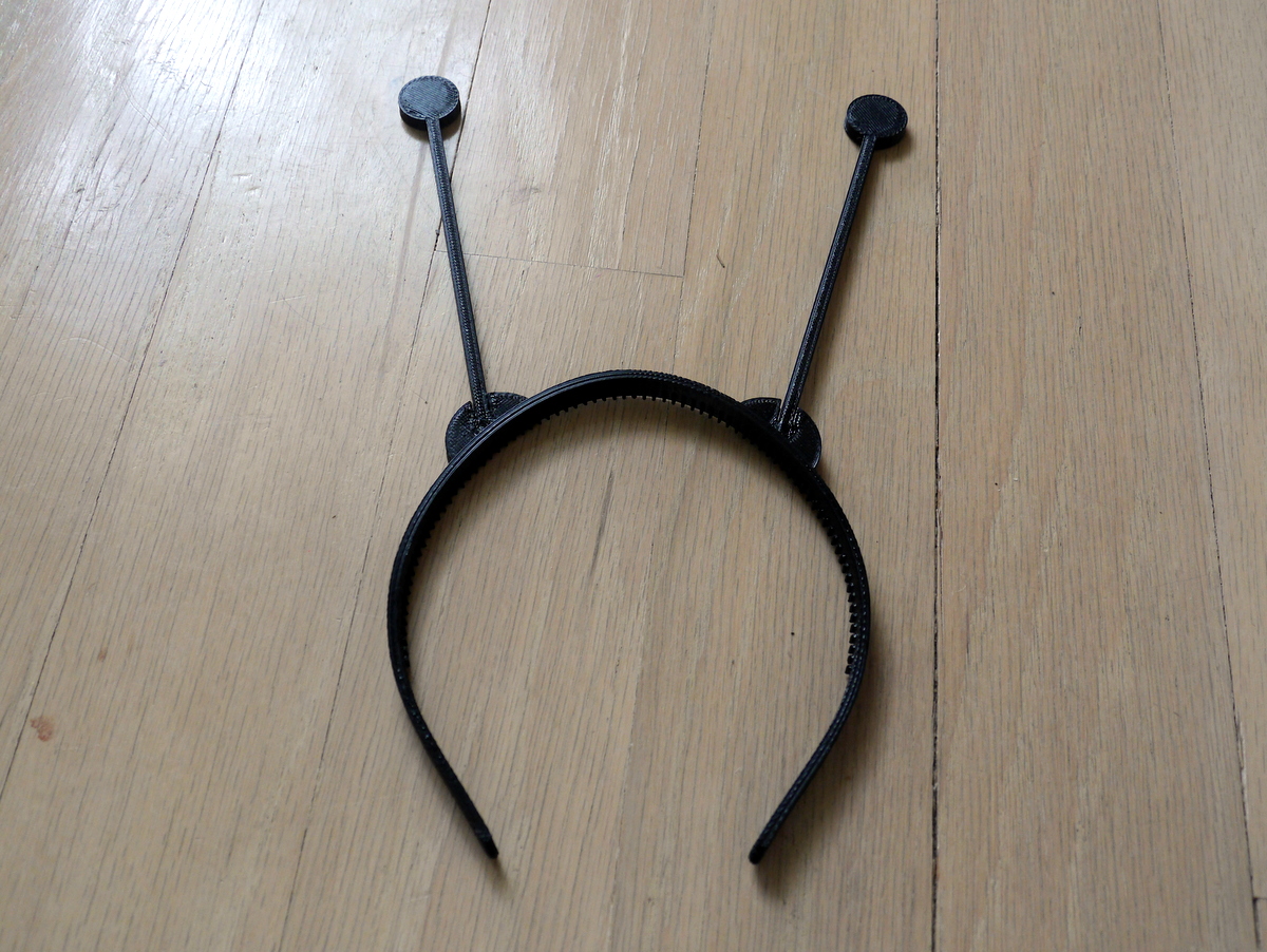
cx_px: 634
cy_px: 476
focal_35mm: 34
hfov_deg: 53.9
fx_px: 1245
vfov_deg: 41.8
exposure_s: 1/50
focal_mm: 17
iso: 500
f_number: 4.2
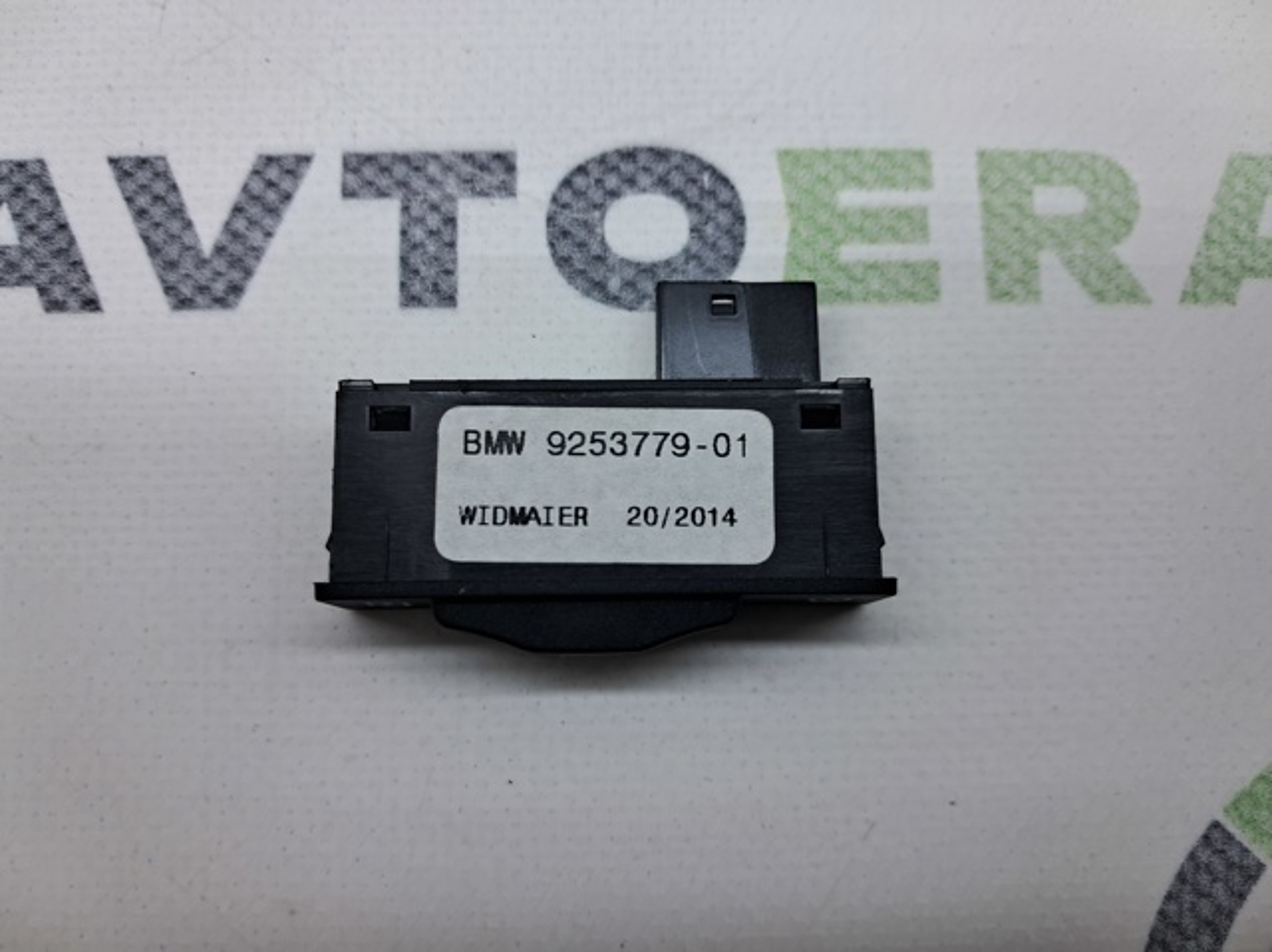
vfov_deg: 51.3
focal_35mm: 27
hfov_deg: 65.4
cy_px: 476
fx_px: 991
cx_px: 636
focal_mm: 4
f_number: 1.8
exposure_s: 1/100
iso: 50
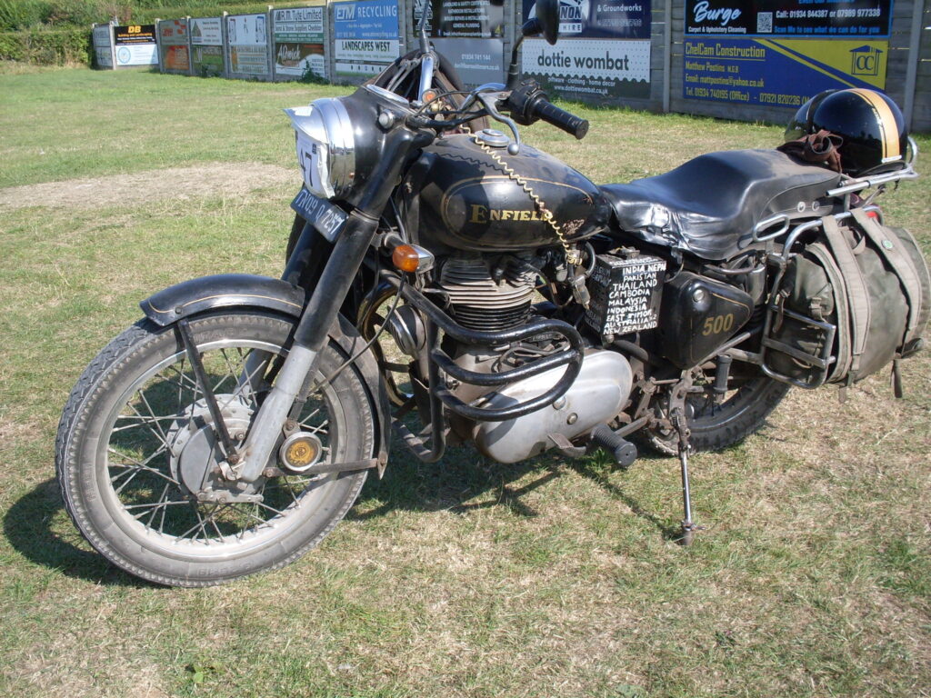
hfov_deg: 49.0
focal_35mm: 38
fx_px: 1022
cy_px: 349
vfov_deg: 37.7
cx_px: 466
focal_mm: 6.3
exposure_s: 1/125
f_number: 8.4
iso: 80
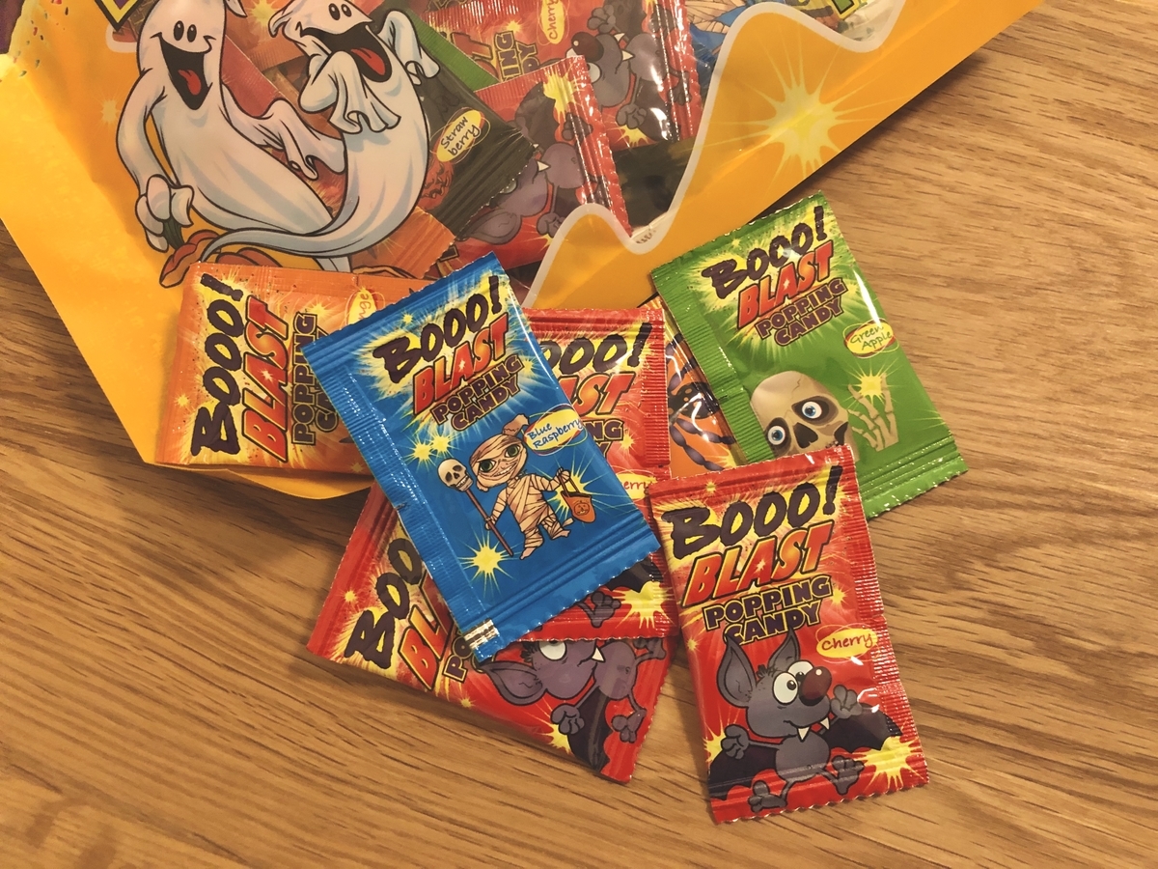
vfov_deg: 49.7
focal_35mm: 28
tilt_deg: -73.9
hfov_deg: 63.4
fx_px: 937
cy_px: 434
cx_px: 579
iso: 100
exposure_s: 1/5
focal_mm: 4
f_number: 1.8
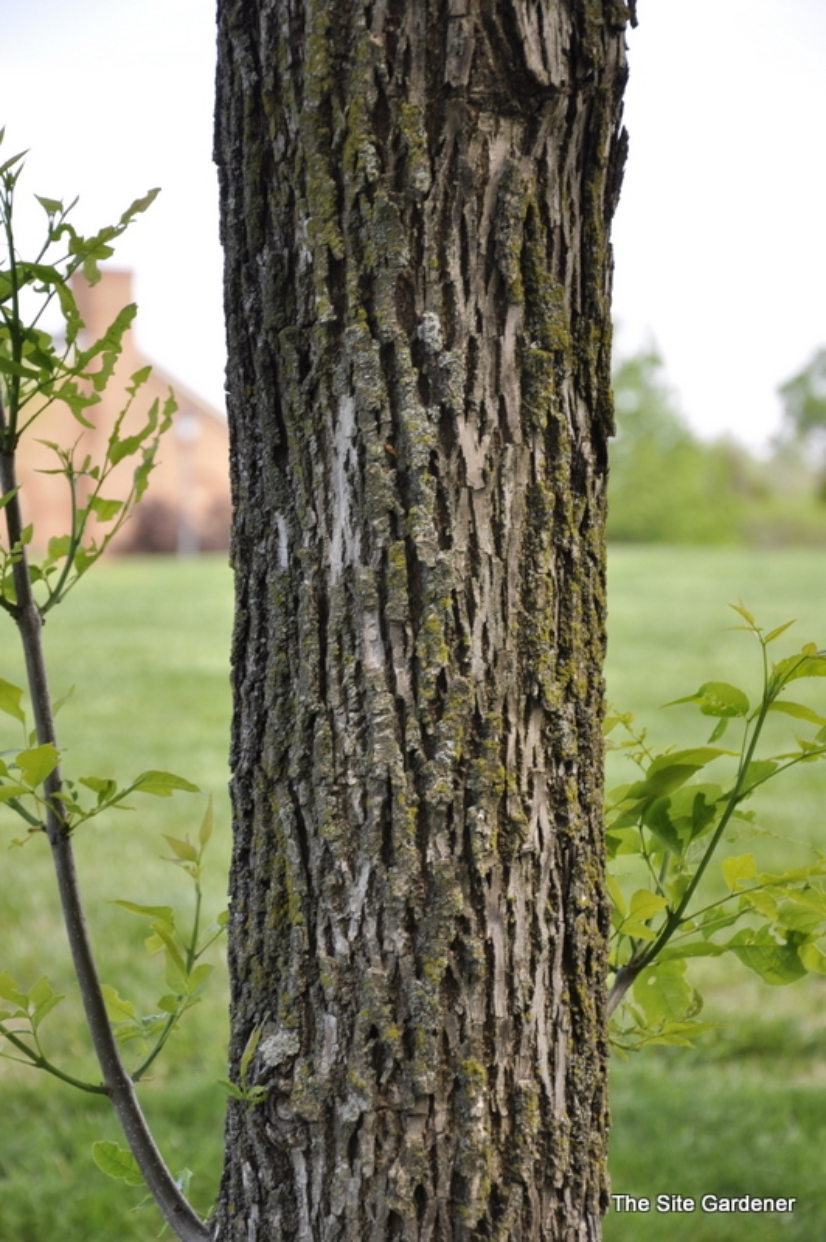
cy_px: 621
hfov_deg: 12.2
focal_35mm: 112
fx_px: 3878
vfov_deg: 18.2
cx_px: 413
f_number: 6.3
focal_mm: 75
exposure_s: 1/160
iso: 200
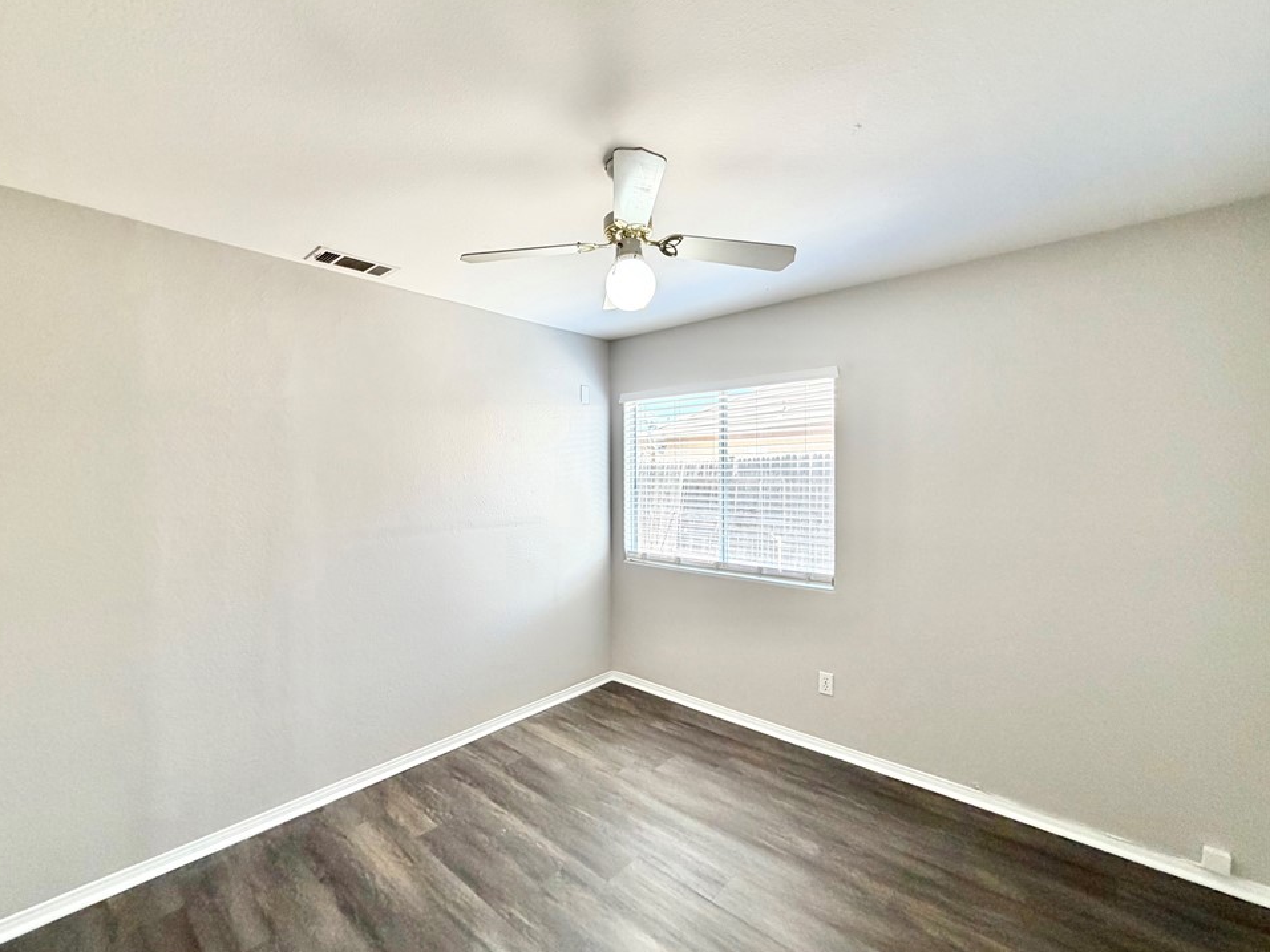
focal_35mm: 15
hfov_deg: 98.0
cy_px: 474
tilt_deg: +0.6
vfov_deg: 81.7
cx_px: 591
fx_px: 550
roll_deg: +0.8
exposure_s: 1/121
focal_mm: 2.22
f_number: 2.2
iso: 200
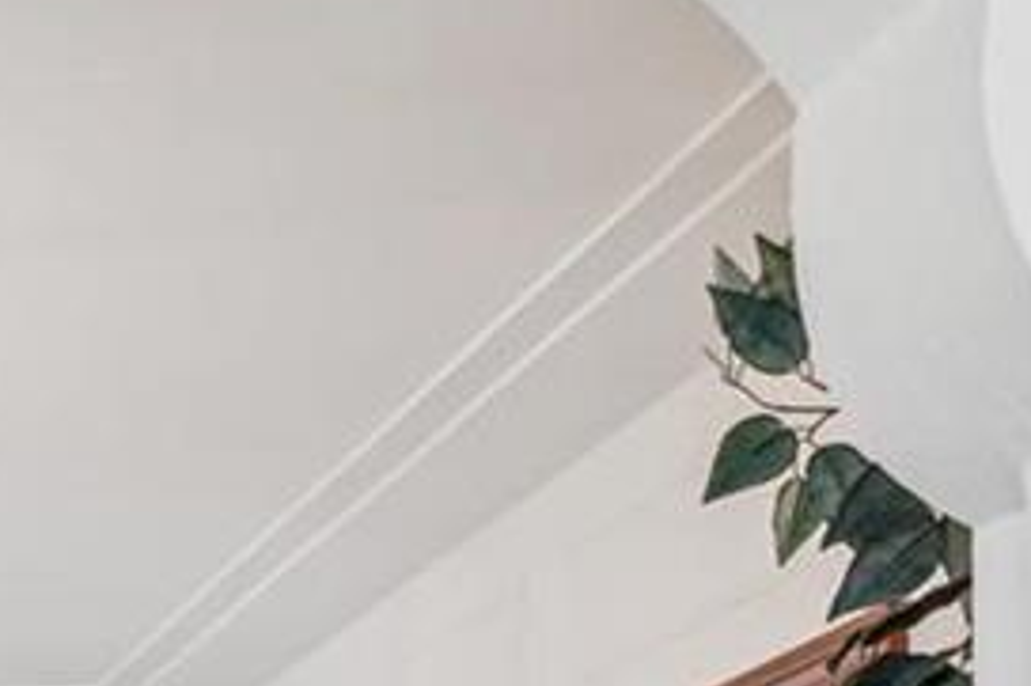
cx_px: -872
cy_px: 1256
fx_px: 2879
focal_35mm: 101
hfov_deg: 16.6
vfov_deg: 12.4
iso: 100
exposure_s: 1/1.25
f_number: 8
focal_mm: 17.1
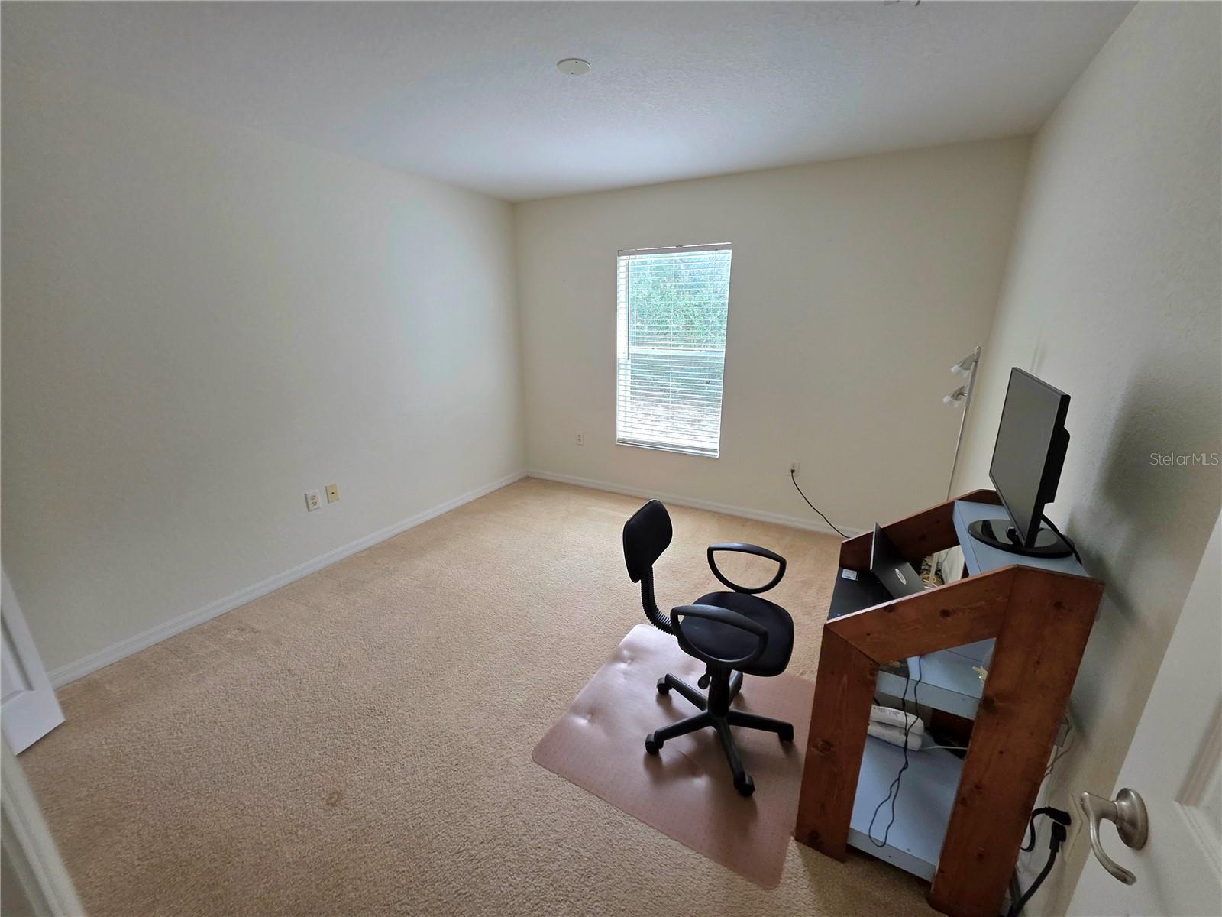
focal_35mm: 13
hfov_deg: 106.2
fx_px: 459
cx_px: 611
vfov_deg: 89.9
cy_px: 458
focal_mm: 2.2
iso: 200
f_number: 1.9
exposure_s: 1/120
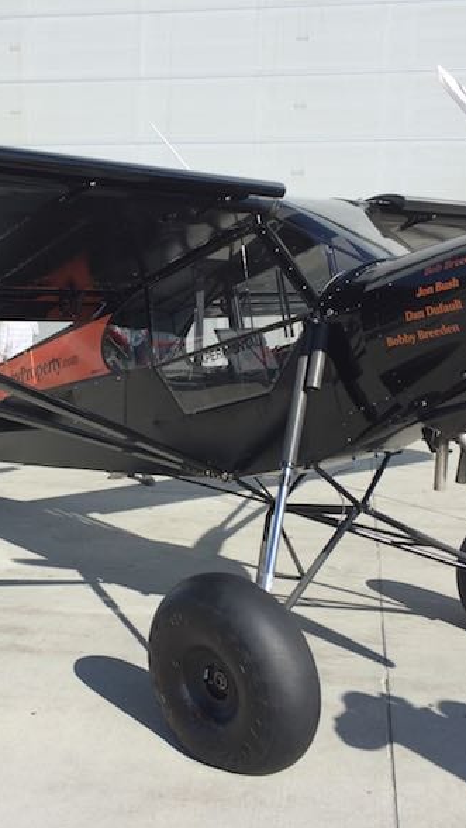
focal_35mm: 43
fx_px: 944
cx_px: 172
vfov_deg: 47.3
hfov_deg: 27.6
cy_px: 420
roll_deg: -0.8
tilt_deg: -6.7
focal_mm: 4.15
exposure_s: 1/1786
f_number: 2.2
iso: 32
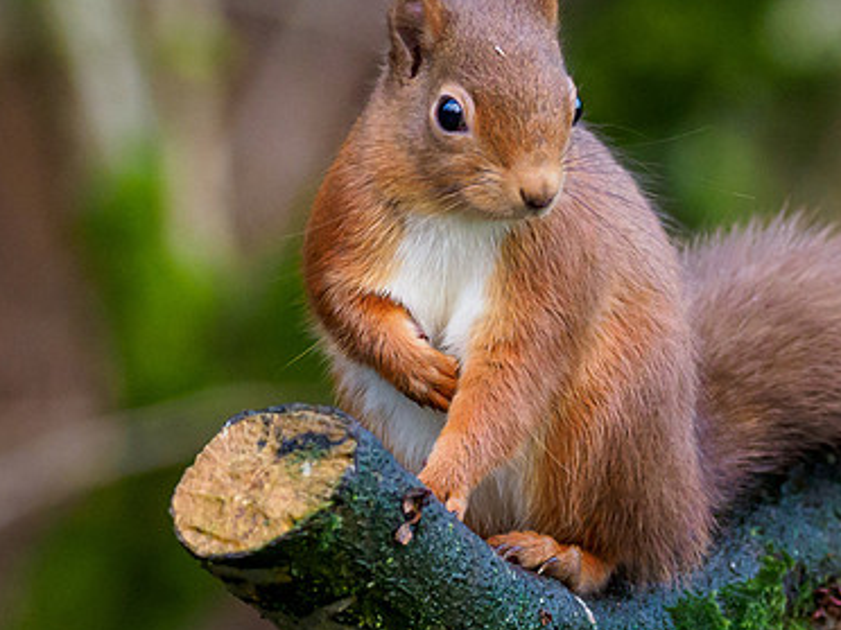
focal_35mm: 1453
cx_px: 428
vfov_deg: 1.0
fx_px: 35301
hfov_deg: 1.4
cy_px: 166
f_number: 4
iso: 2000
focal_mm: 300
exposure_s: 1/200
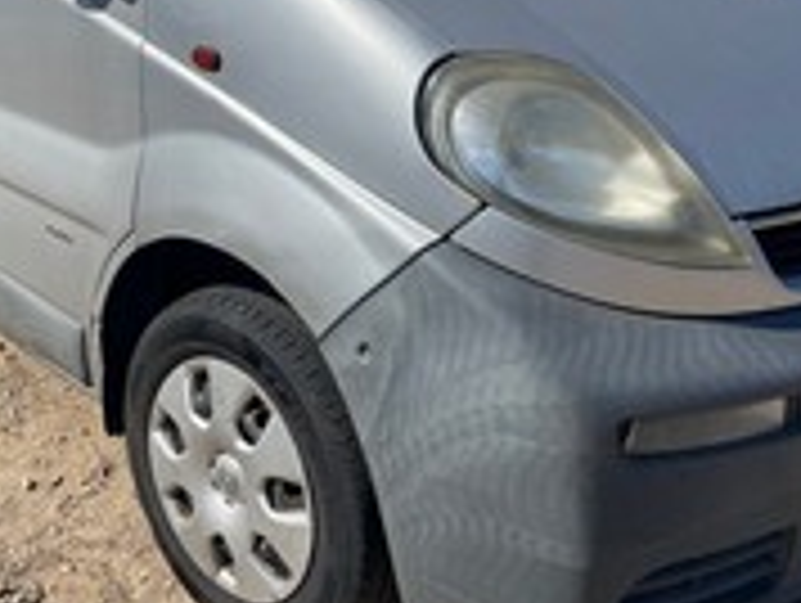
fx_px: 1182
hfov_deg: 37.1
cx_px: 279
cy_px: 162
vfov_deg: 28.3
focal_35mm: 51
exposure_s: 1/4464
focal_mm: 4.2
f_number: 1.6
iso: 32
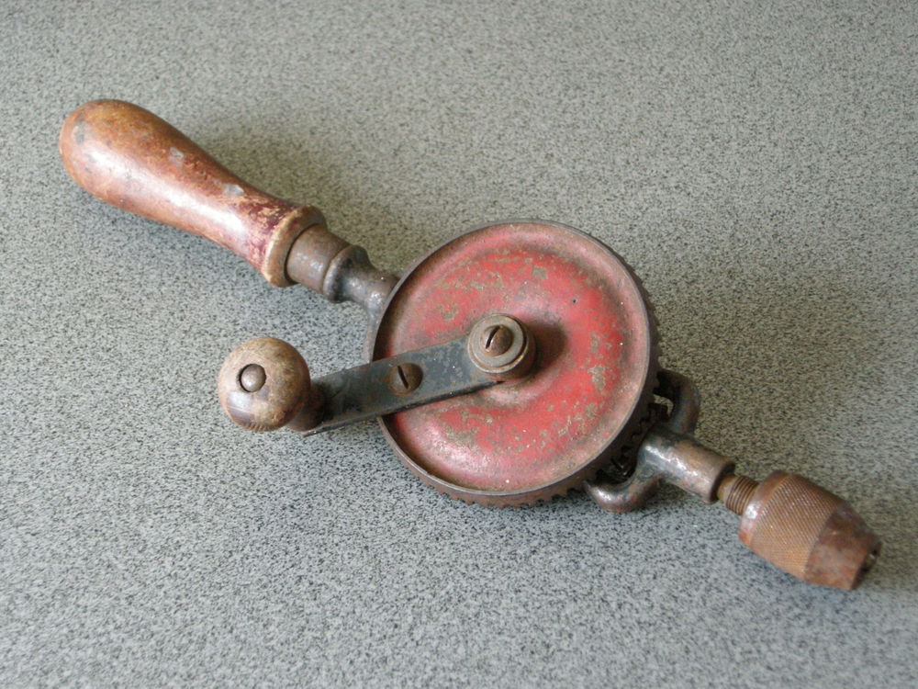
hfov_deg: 22.5
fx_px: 2307
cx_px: 459
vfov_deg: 17.0
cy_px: 344
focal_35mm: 87
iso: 400
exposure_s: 1/17
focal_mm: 18.6
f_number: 4.3
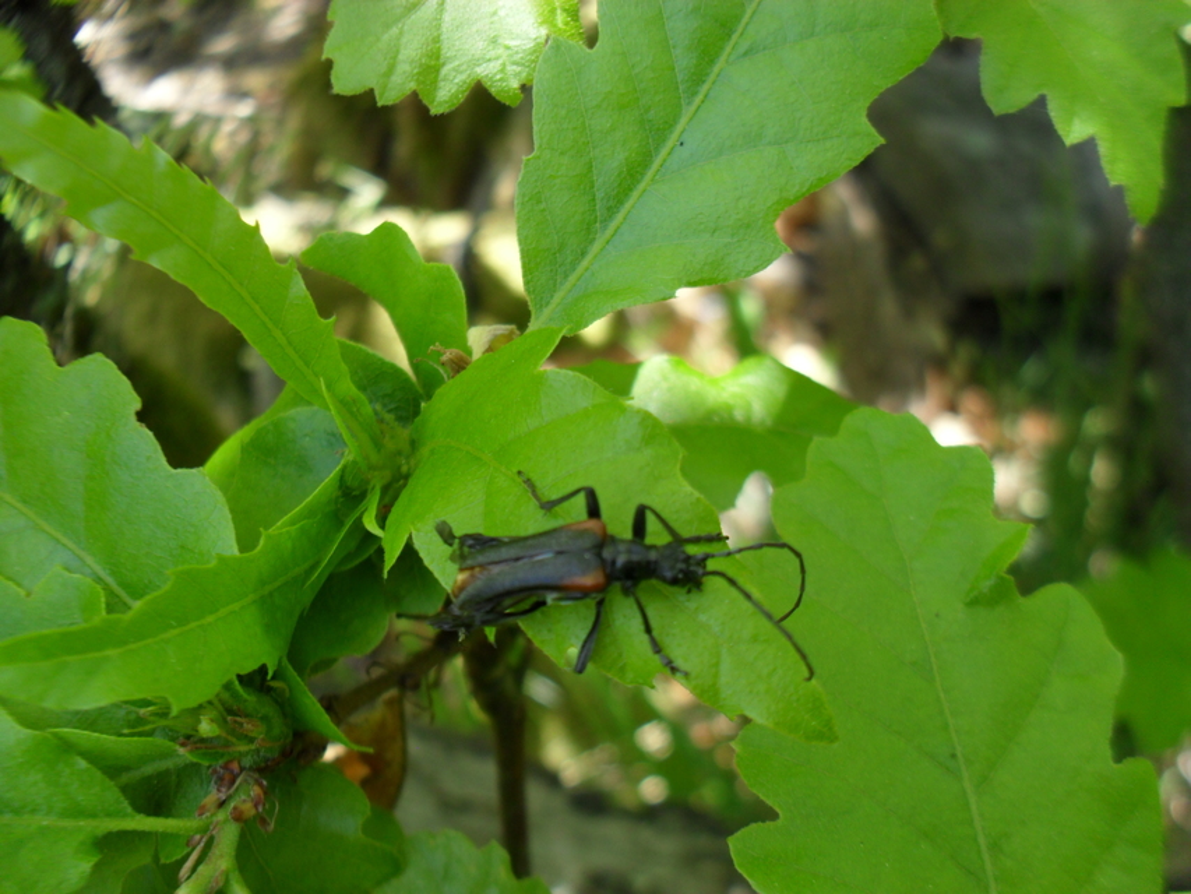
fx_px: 1204
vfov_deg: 40.7
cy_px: 447
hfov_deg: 52.6
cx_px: 596
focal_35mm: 35
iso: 100
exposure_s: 1/125
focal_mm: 6.3
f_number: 3.2
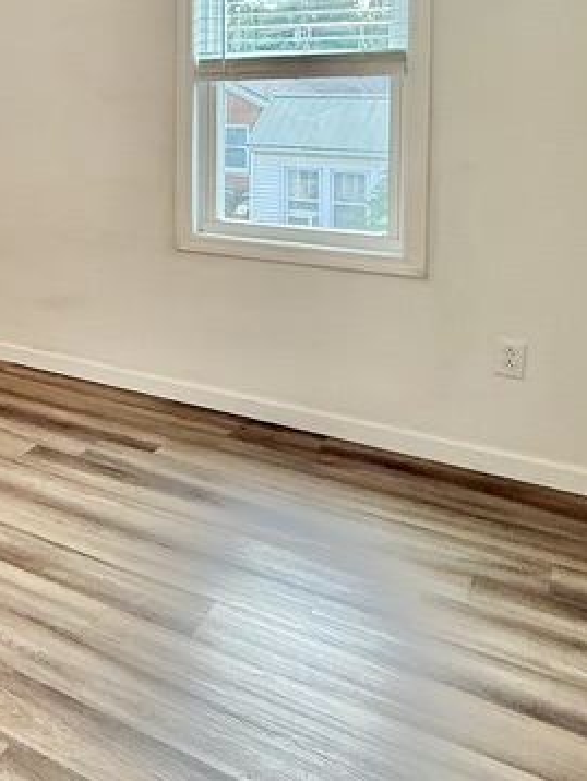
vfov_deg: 43.8
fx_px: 903
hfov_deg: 28.7
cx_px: -194
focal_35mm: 40
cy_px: 122
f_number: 2.2
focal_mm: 2.22
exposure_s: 1/120
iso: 160
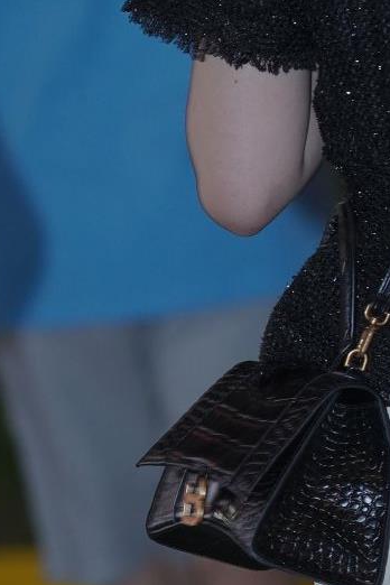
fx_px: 11992
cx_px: -650
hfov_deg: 1.9
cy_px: 591
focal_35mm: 738
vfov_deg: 2.8
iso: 500
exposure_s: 1/250
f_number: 3.2
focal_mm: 135
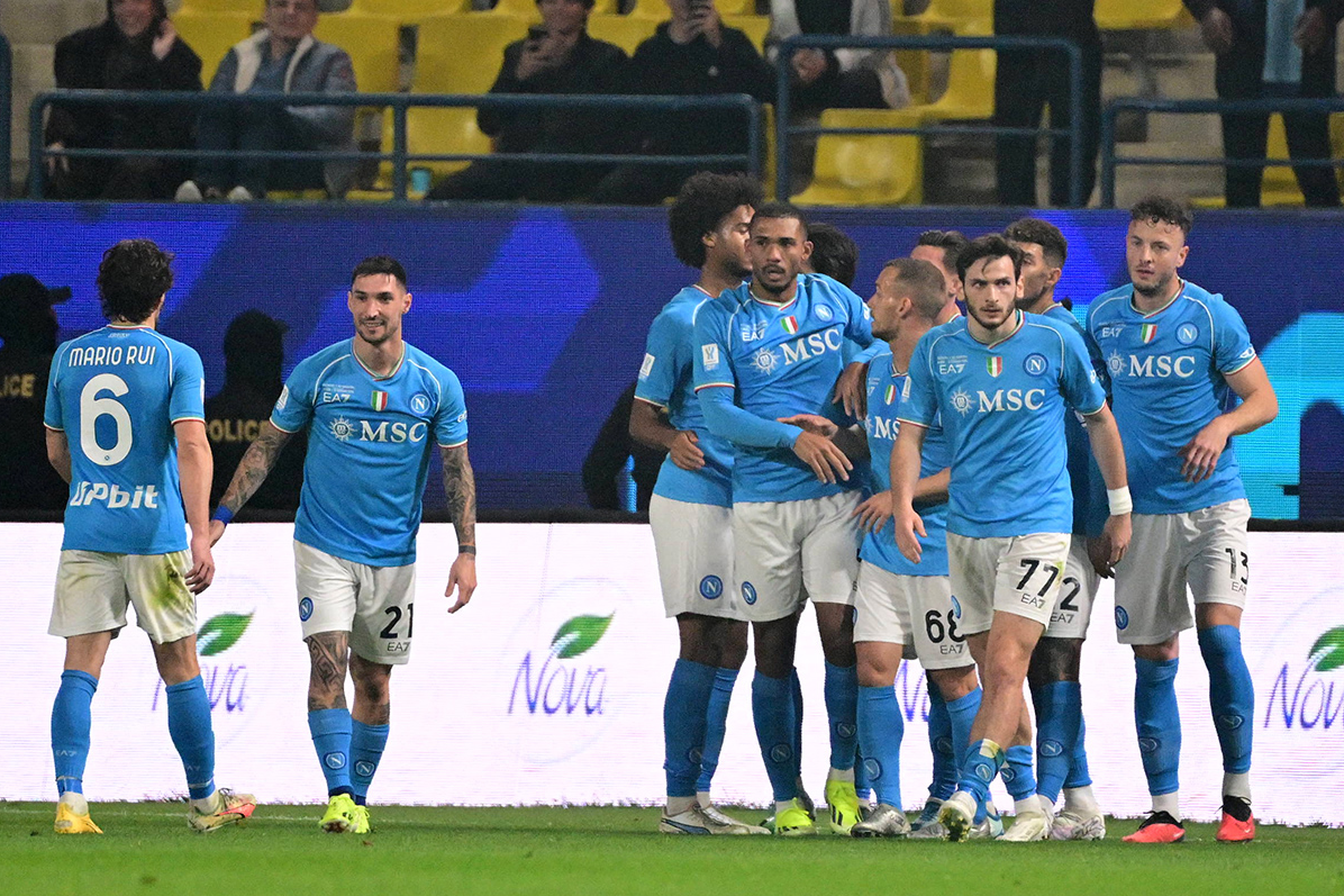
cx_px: 671
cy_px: 447
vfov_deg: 2.3
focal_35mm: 602
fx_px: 22470
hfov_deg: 3.4
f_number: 4
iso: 5000
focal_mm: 400
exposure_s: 1/1600
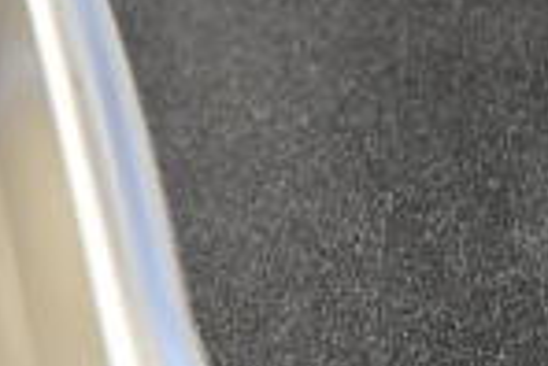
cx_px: -511
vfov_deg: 6.1
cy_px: 438
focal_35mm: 223
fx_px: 3398
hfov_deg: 8.8
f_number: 4.8
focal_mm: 36
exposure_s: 1/60
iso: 2200
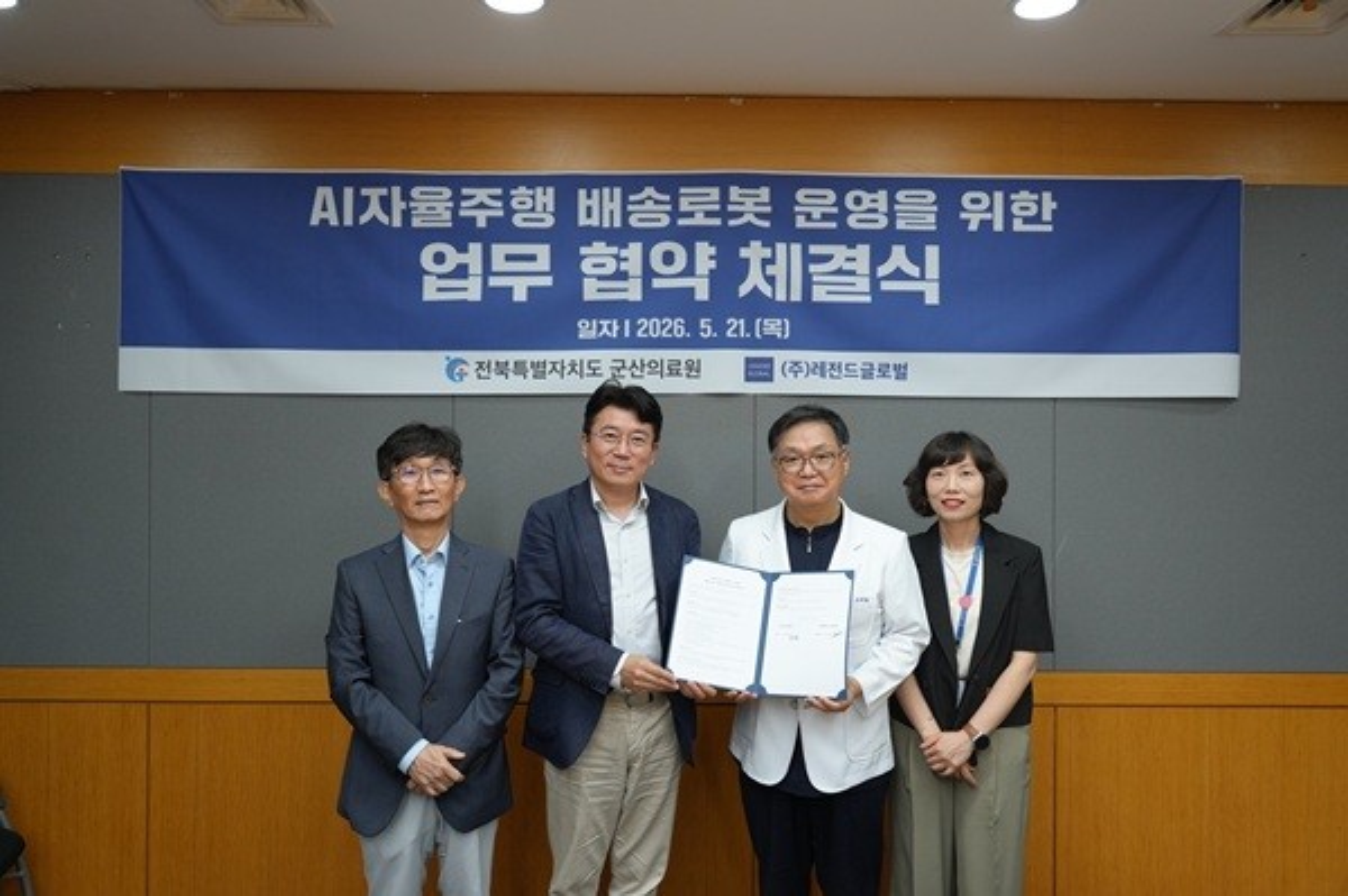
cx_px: 674
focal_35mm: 27
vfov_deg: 47.9
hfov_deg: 67.4
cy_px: 448
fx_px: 1010
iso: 800
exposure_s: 1/160
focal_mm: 27
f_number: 4
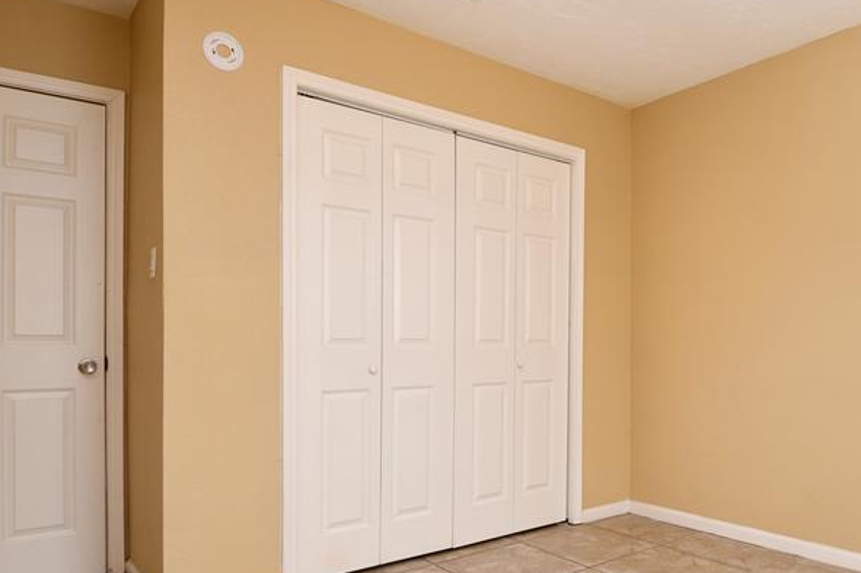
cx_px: 554
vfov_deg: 49.2
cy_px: 337
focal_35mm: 26
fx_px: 621
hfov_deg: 68.0
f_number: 4
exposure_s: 1/60
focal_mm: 10
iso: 220
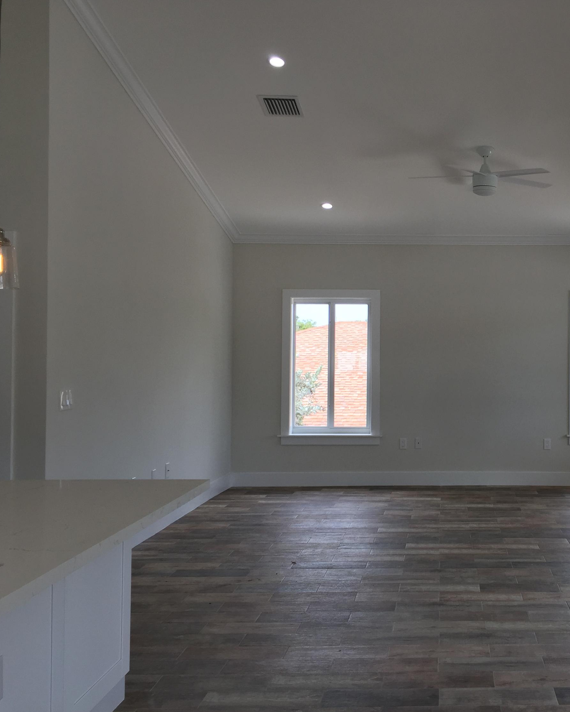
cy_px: 356
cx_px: 463
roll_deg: -1.7
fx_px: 801
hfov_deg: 37.6
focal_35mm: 38
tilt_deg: +0.3
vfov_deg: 47.9
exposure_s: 1/124
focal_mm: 4.15
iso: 32
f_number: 2.2
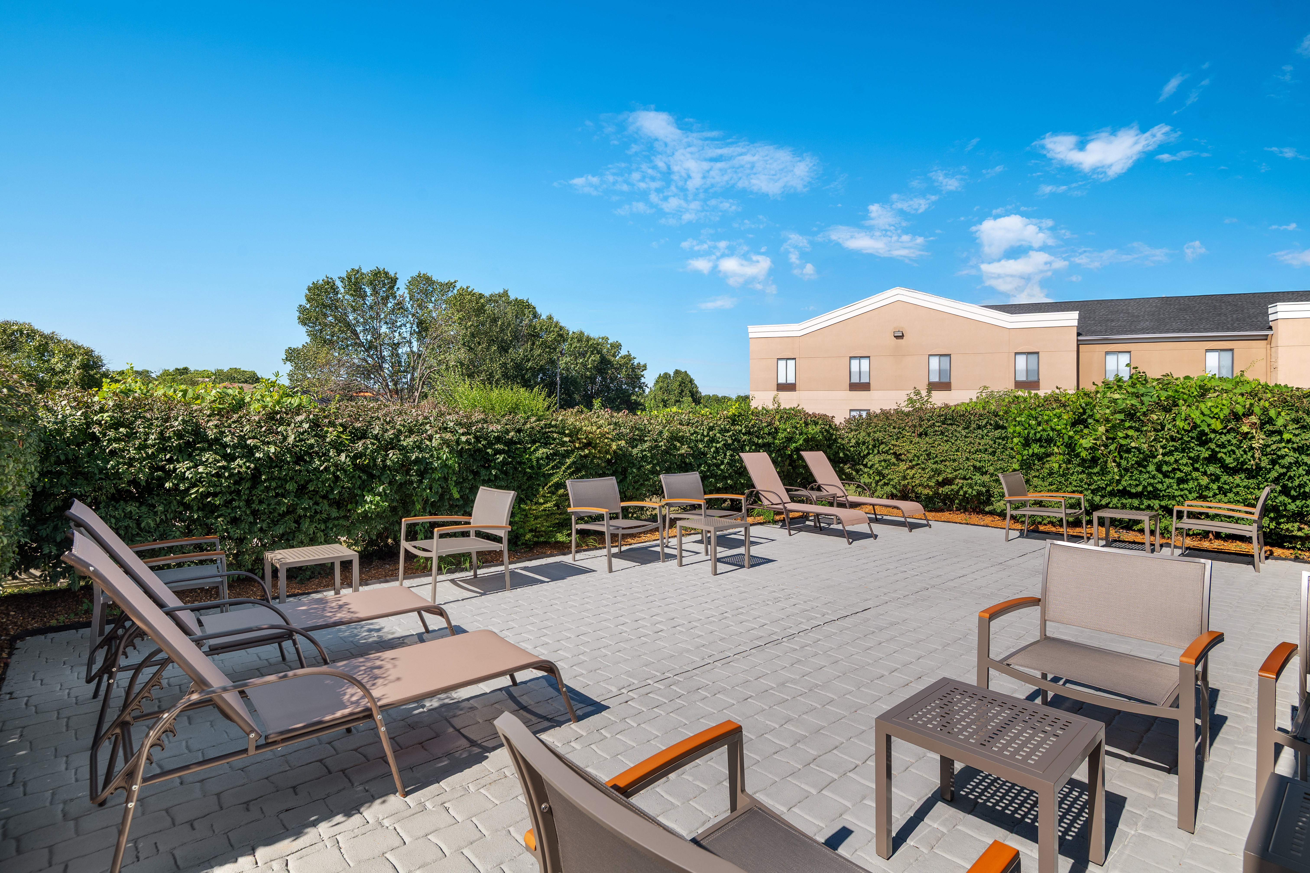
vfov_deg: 70.4
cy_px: 436
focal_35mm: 17
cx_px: 655
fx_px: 619
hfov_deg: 93.3
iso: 160
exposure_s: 1/1250
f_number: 9
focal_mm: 17
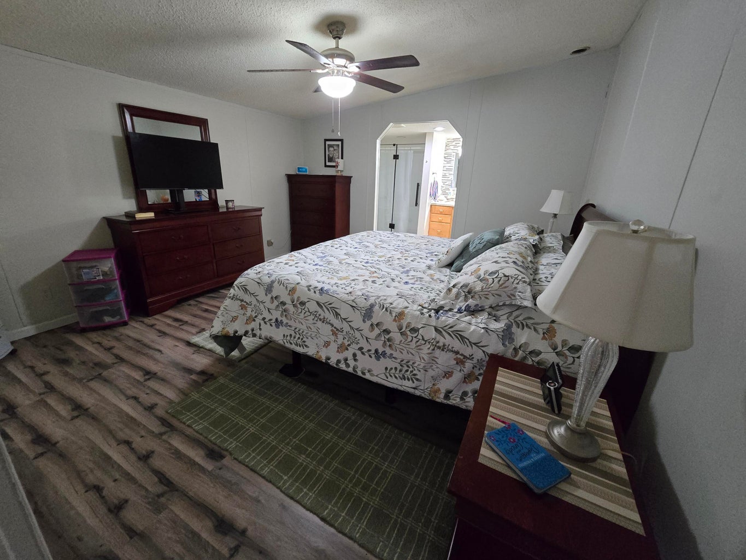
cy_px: 280
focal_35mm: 13
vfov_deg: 89.9
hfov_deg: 106.2
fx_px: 280
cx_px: 373
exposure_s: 1/60
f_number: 2.2
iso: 1000
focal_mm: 2.2
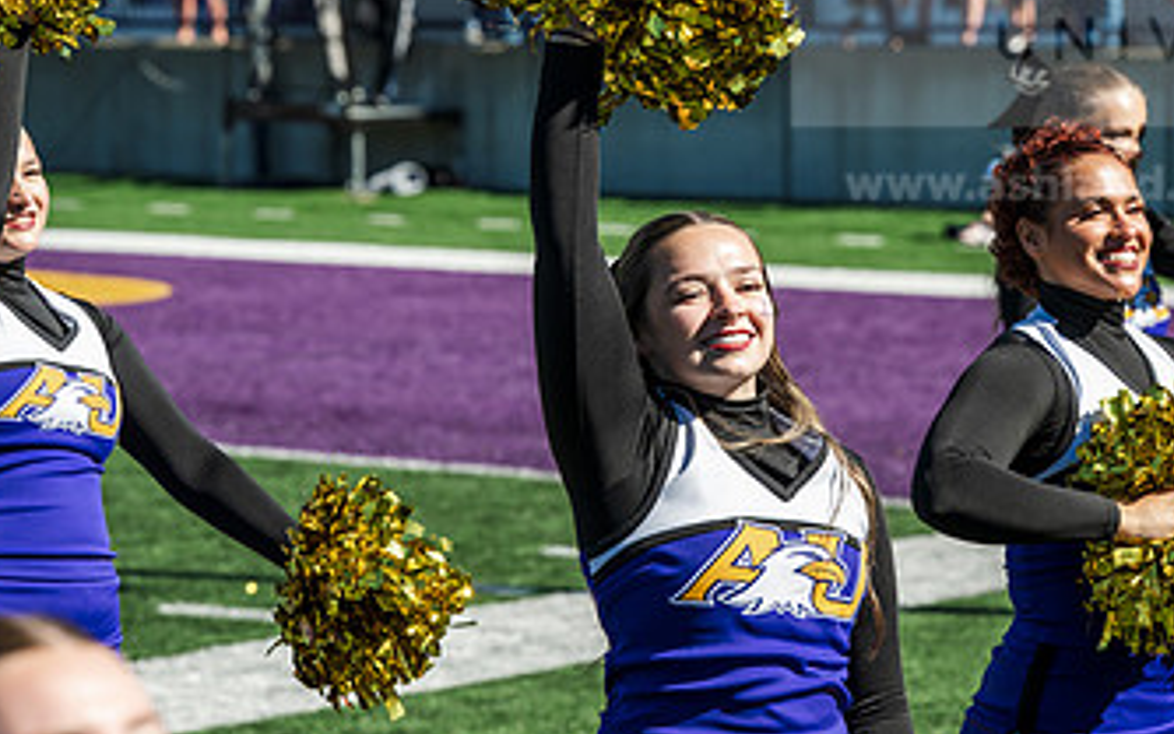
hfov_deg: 12.3
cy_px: 258
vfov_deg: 7.7
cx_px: 685
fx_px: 5441
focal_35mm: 170
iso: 160
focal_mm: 96
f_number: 4.5
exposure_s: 1/1000
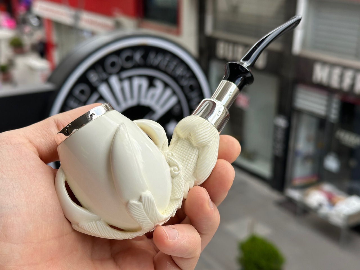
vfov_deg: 30.3
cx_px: 180
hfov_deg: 39.7
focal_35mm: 48
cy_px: 135
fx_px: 499
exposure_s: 1/1073
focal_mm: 6.86
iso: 64
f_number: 1.78
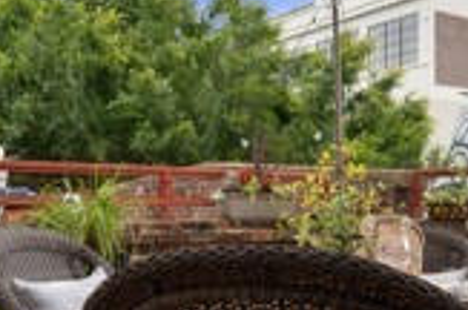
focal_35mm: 59
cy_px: 230
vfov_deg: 22.7
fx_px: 765
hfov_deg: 33.8
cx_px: 301
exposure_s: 1/50
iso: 100
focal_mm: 16
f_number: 11
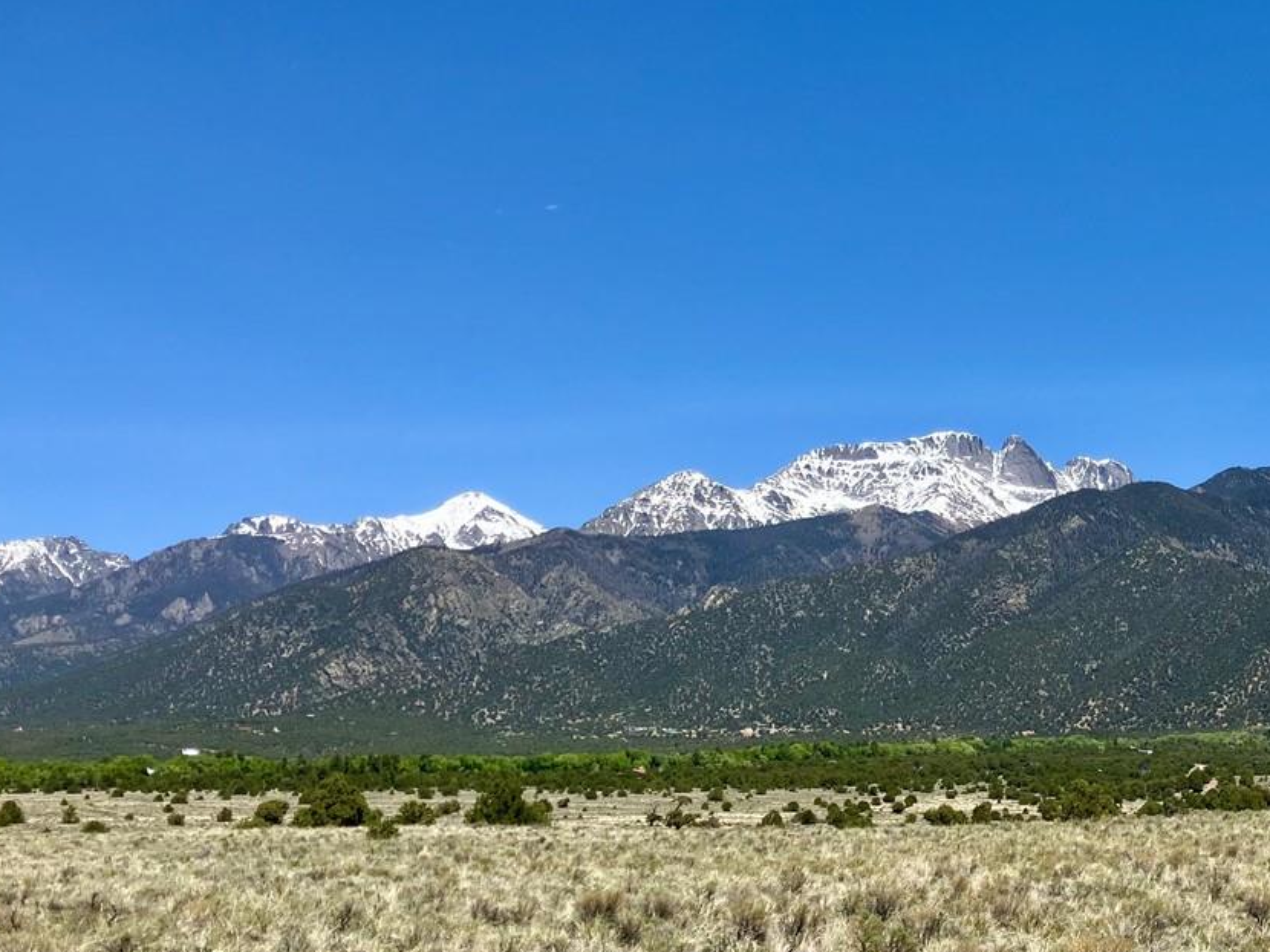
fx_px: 1981
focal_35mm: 54
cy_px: 620
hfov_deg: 33.7
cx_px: 1132
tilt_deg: +8.2
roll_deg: -1.2
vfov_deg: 26.9
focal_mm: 3.99
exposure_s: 1/2208
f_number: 1.8
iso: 32
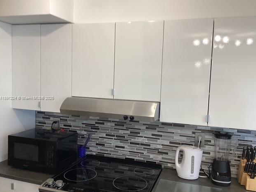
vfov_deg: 44.2
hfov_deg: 56.8
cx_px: 128
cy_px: 98
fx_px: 237
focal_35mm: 32
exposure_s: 1/60
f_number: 2.4
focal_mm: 3.3
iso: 64
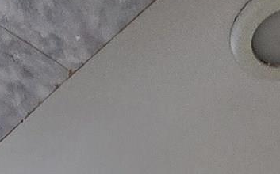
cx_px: 119
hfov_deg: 23.0
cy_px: 788
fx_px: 686
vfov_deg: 7.1
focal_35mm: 90
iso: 100
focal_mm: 2.2
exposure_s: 1/60
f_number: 2.2
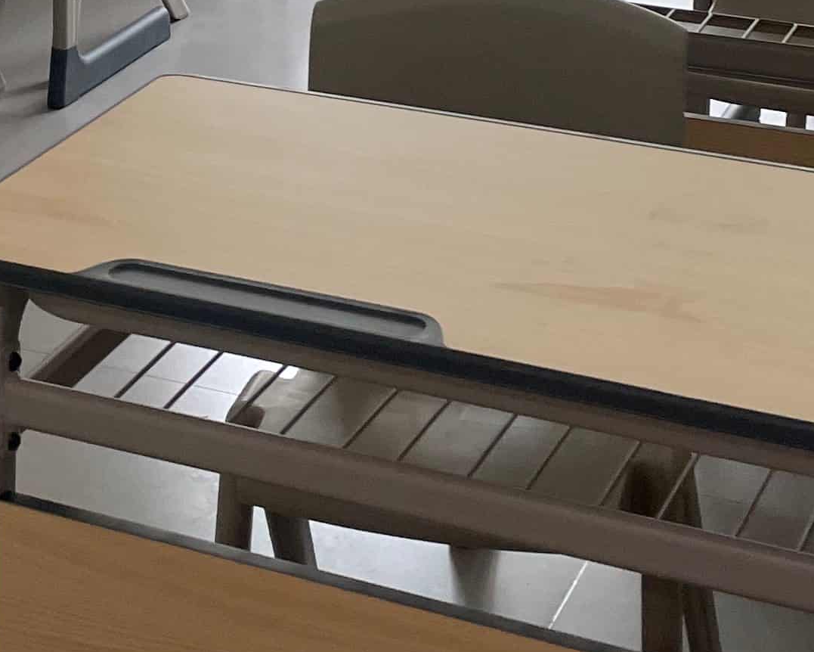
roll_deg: +2.7
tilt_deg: -11.8
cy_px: -149
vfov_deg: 15.6
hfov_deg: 20.1
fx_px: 2289
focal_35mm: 95
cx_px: 253
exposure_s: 1/121
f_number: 1.6
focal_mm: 4.2
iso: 125
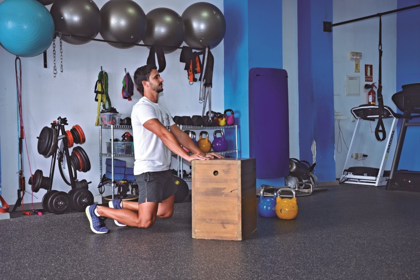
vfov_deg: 28.1
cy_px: 140
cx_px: 210
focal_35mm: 48
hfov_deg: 41.1
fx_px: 560
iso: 160
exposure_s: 1/20
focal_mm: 32
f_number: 5
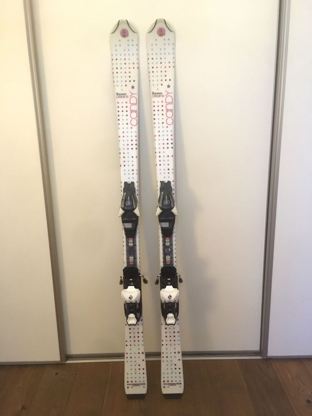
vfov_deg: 61.7
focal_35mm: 29
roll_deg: +1.5
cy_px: 208
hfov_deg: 48.2
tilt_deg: -16.2
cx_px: 156
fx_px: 348
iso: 320
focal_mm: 4.15
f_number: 2.2
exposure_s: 1/17
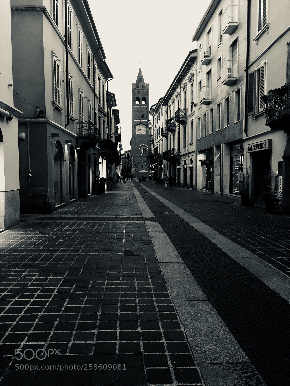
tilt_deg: -1.6
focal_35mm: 29
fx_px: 324
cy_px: 193
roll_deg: +0.4
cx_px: 145
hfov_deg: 48.2
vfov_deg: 61.7
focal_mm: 4.15
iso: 40
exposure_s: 1/33
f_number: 2.2
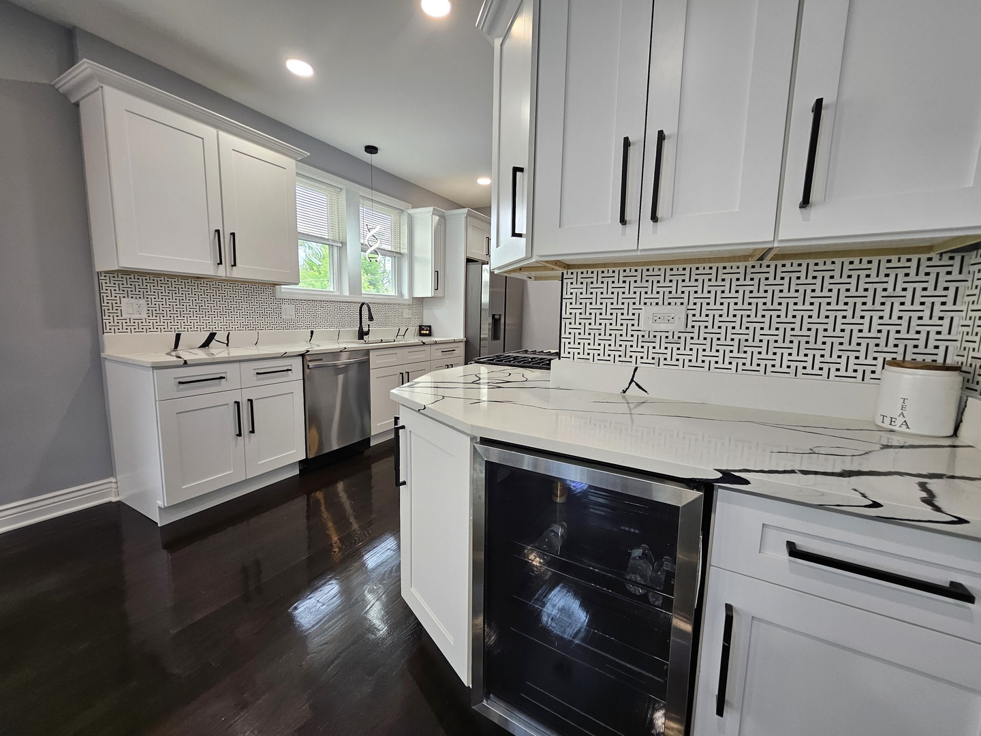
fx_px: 368
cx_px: 490
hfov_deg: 106.2
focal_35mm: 13
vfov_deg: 89.9
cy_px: 368
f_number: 2.2
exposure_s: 1/60.2
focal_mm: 1.74
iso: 100
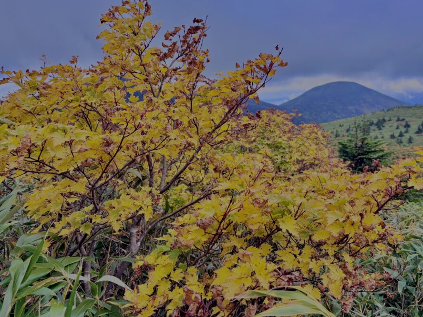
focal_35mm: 30
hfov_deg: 59.9
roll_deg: +3.2
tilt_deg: +0.1
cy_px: 136
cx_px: 220
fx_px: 367
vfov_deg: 46.7
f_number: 1.6
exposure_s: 1/920
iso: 64
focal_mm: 5.96
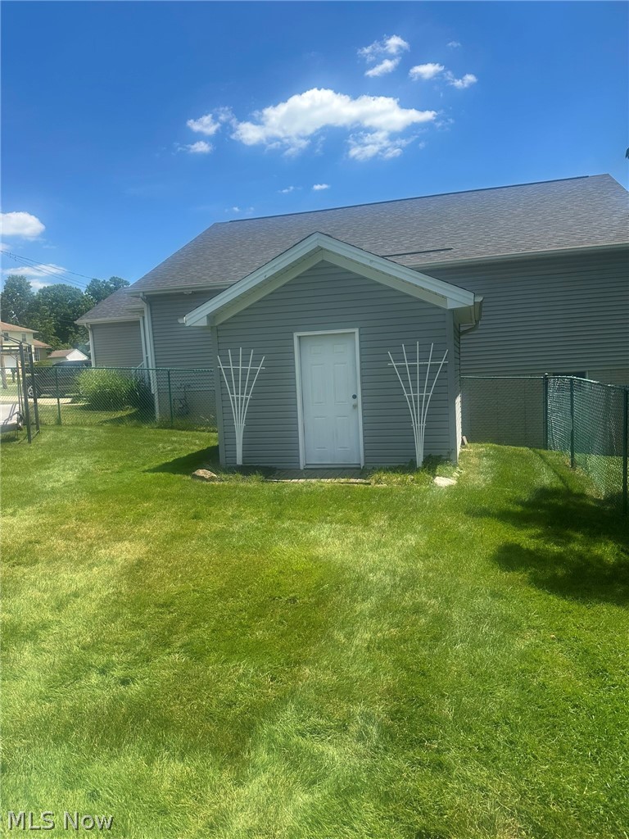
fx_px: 581
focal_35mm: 24
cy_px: 420
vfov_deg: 71.6
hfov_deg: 56.8
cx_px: 314
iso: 80
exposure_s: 1/3247
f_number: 1.78
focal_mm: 6.86
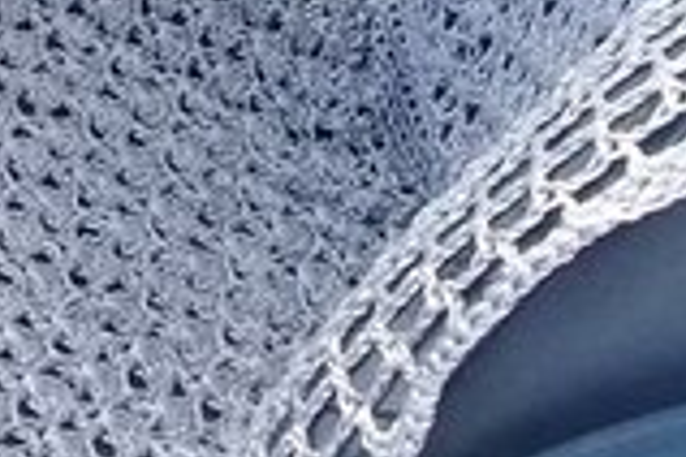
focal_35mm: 134
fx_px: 2553
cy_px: -511
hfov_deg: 14.9
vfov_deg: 9.5
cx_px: -82
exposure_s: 1/100
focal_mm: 3.3
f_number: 2.2
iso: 50
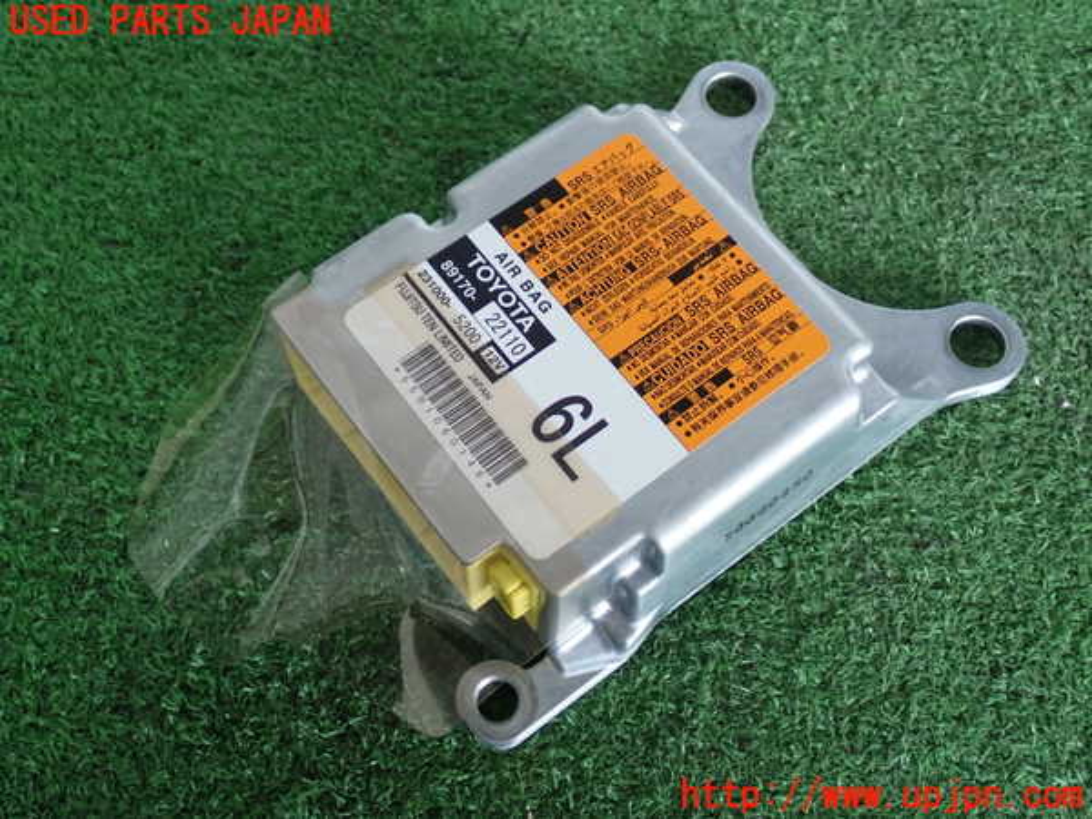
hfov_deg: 42.9
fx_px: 1388
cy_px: 410
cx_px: 546
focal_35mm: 44
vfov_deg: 32.9
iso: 200
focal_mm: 7.84
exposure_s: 1/50
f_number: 2.9
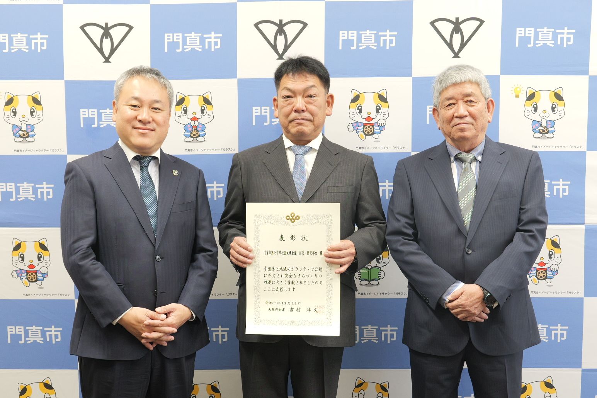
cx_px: 298
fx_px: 348
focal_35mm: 21
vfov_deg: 59.5
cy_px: 199
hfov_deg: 81.2
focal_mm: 21
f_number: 5.6
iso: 1600
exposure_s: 1/30
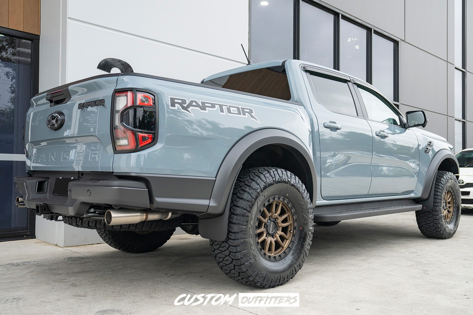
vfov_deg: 46.4
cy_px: 158
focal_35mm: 28
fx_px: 368
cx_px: 236
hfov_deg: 65.5
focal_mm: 28
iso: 800
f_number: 4
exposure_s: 1/160
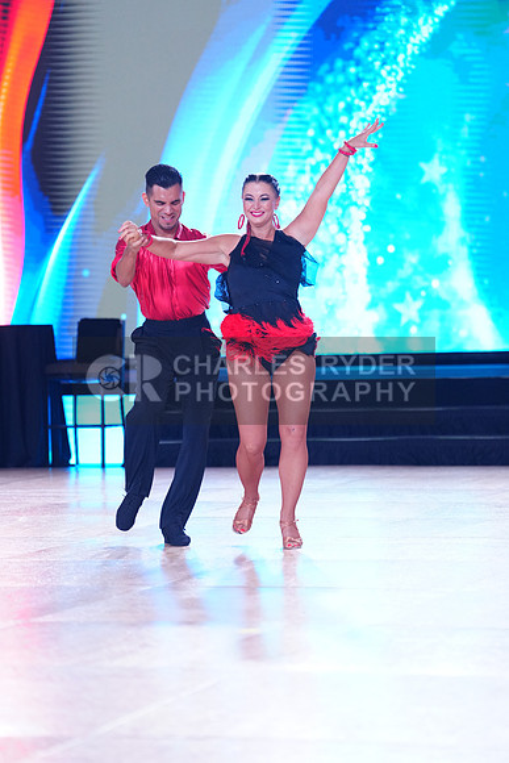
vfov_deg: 16.0
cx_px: 254
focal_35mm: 128
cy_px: 382
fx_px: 2713
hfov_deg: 10.7
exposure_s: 1/640
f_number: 2.8
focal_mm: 128
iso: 1600
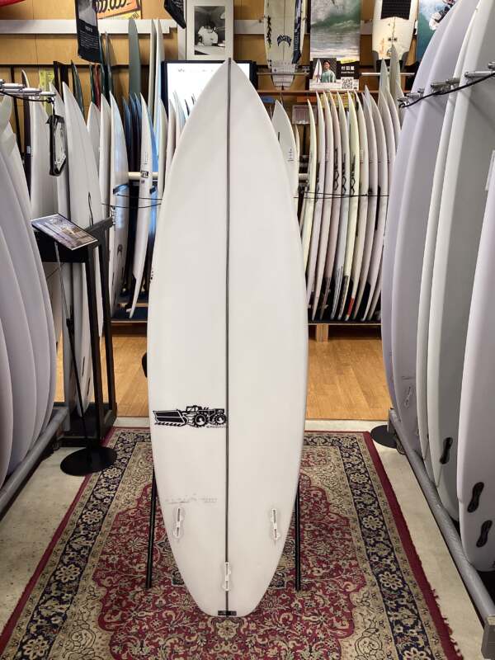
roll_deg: +0.2
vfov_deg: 58.4
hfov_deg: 45.4
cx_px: 248
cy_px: 330
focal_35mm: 31
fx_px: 591
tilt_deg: -18.6
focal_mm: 3.3
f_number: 2.4
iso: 64
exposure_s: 1/50
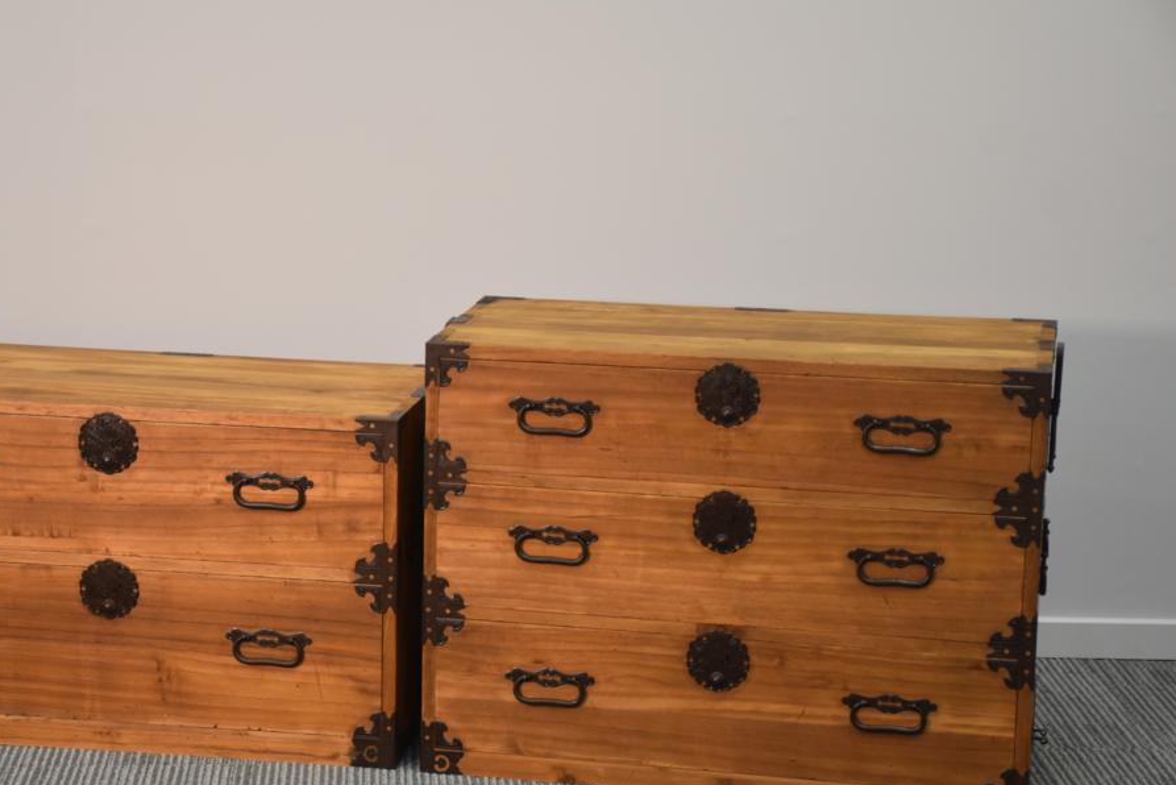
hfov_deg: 22.3
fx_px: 2973
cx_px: 469
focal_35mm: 91
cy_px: 463
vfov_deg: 15.0
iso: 1000
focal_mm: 50
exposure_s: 1/60
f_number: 4.8
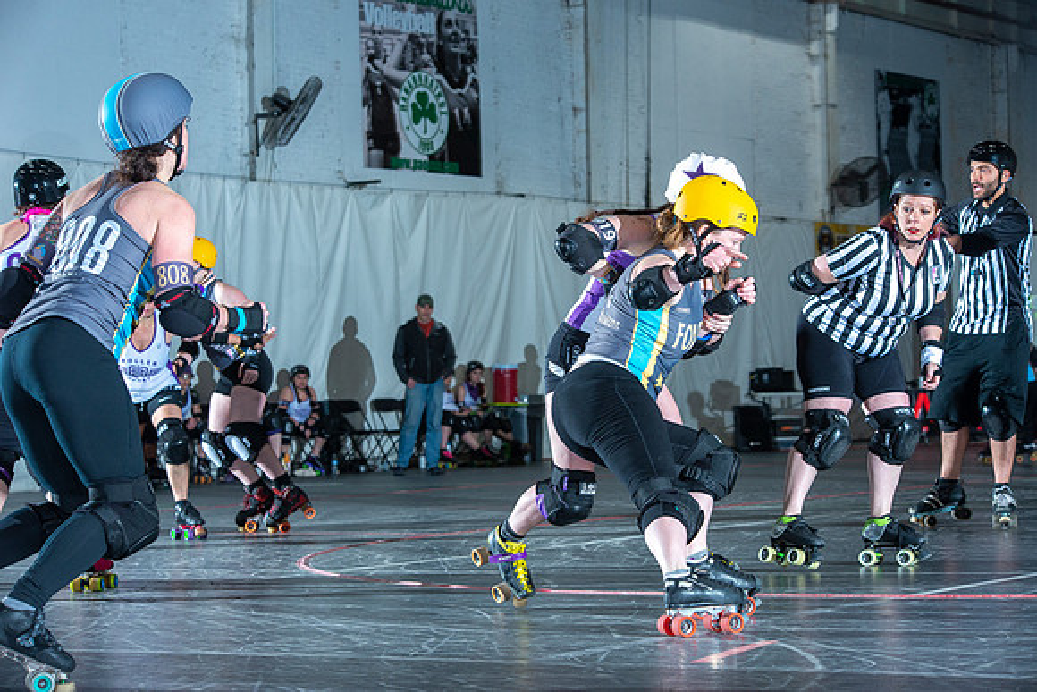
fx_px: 2881
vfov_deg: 13.7
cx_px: 518
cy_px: 346
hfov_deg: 20.4
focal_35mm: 100
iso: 800
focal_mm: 100
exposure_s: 1/160
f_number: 7.1
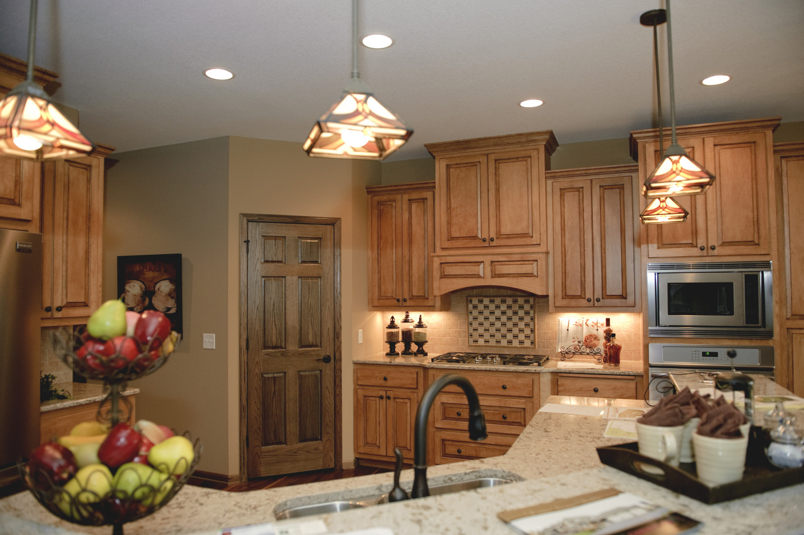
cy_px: 268
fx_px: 536
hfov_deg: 73.8
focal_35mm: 24
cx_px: 402
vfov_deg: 53.1
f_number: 3.2
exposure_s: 1/250
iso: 1250
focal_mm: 24
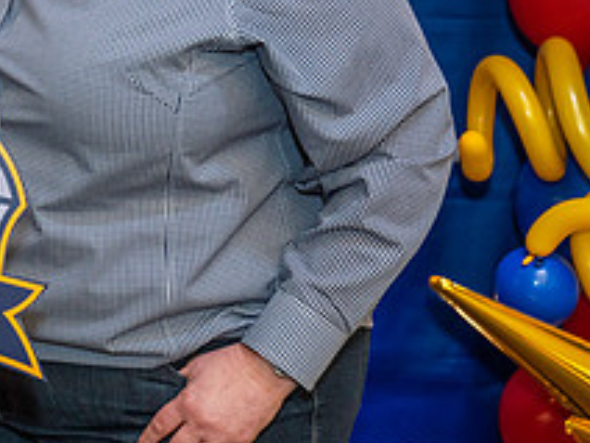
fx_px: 1926
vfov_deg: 12.9
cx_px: -153
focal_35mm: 113
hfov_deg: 16.6
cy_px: -38
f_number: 4
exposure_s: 1/160
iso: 1250
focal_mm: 43
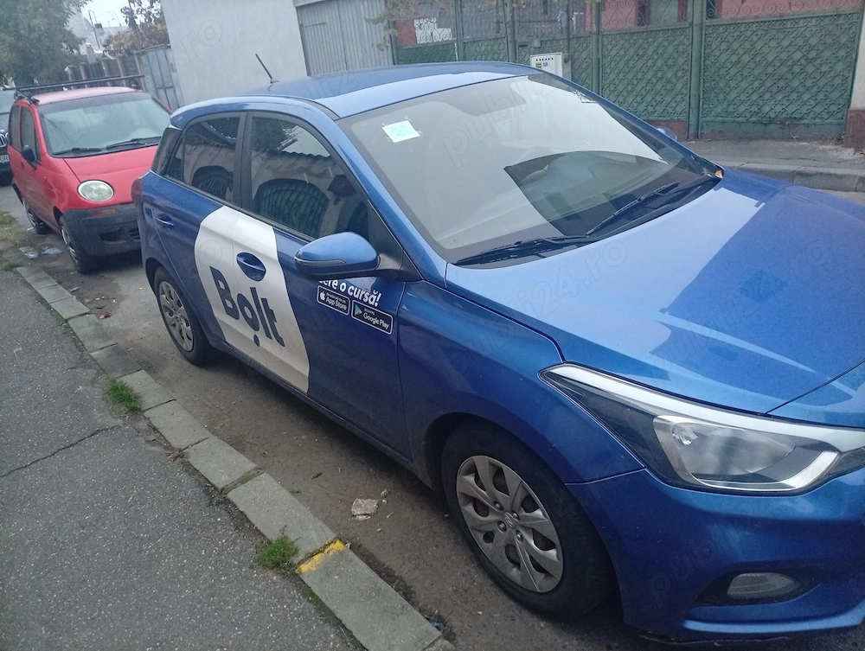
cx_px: 432
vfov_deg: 51.5
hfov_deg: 65.2
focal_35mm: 27
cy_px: 326
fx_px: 676
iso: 158
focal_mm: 3.84
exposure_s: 1/50
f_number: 1.8
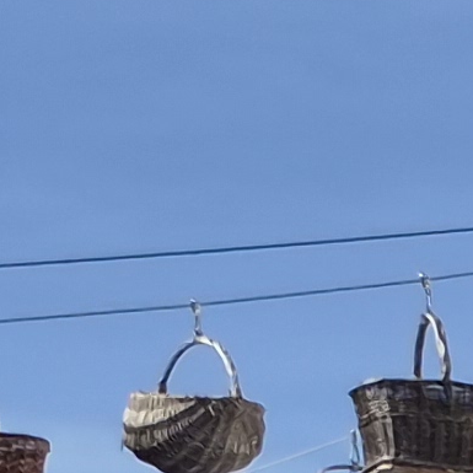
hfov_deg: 2.7
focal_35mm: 633
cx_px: -631
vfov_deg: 2.8
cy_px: -495
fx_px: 9786
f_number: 2.4
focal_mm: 7
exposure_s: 1/1148
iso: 25
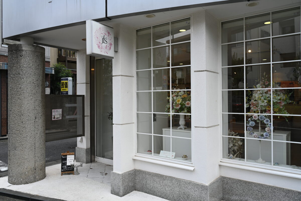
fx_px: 234
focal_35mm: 28
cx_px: 150
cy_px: 100
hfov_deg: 65.5
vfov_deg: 46.4
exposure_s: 1/250
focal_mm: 28
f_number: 5.6
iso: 110
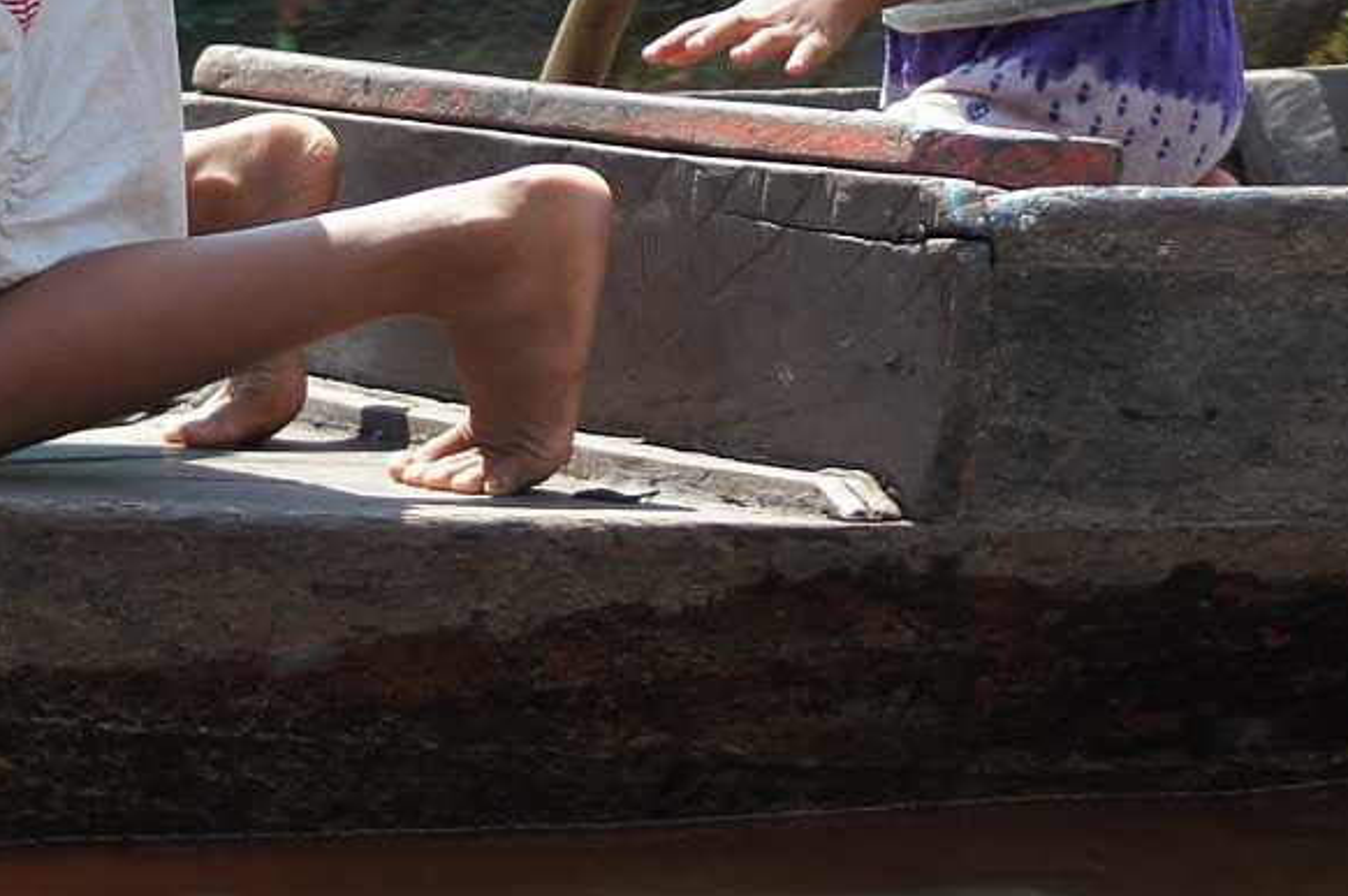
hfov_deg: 5.2
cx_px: 382
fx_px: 14806
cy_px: -152
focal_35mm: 396
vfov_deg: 3.5
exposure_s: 1/160
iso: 100
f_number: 5
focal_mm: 75
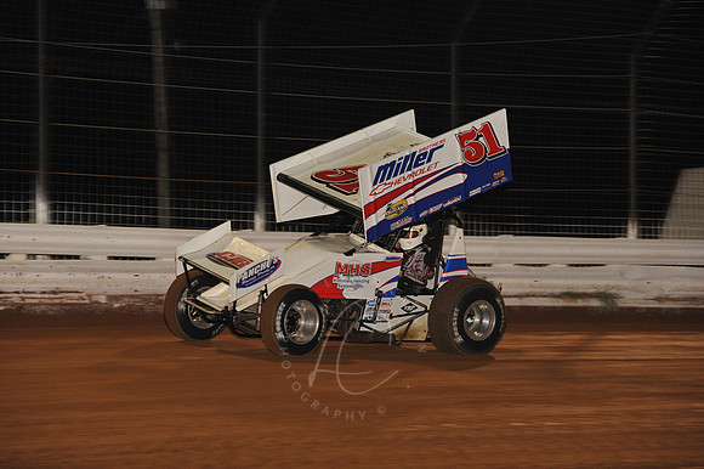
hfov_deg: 14.2
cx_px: 352
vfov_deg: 9.5
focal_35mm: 145
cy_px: 234
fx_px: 2834
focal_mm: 145
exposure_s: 1/320
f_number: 6.3
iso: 1250
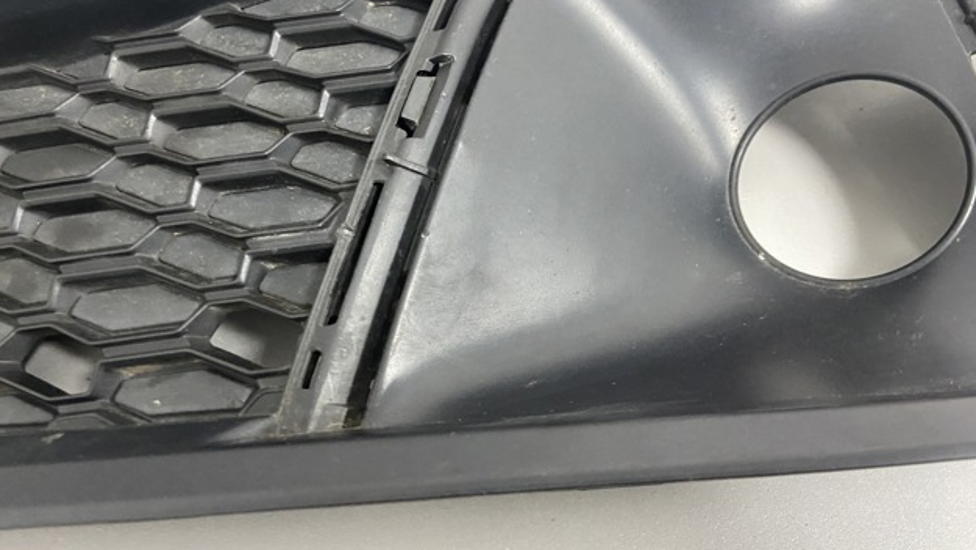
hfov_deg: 66.0
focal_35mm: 29
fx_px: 751
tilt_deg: -51.1
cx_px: 490
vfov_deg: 40.2
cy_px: 252
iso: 400
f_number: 1.8
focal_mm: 4.25
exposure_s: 1/50
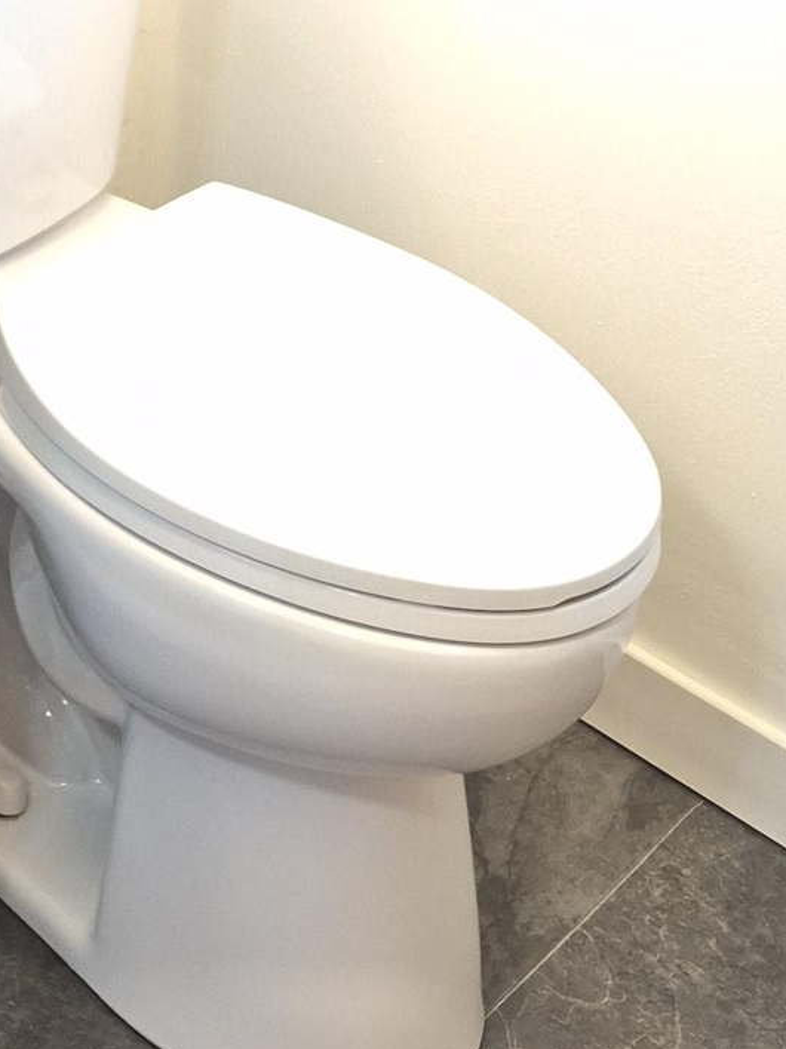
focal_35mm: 75
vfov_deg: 21.4
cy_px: -570
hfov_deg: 19.2
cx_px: 64
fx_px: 2271
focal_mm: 5.4
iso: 640
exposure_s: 1/120
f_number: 1.8
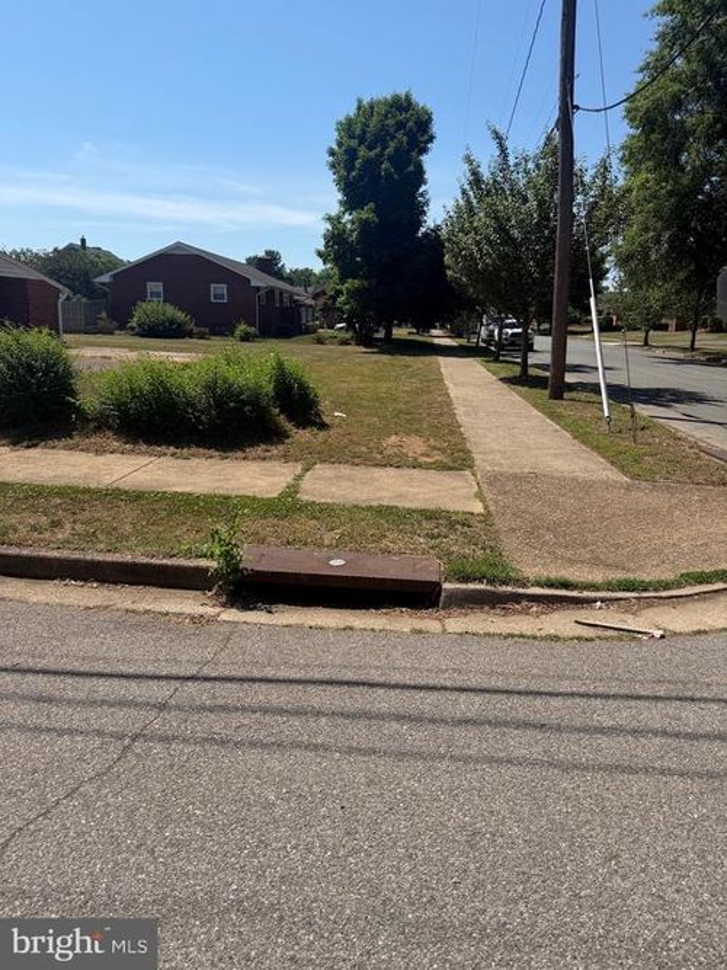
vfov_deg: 71.6
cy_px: 485
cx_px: 364
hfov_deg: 56.8
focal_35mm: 24
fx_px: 672
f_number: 1.78
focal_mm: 6.76
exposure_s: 1/5714
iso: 80
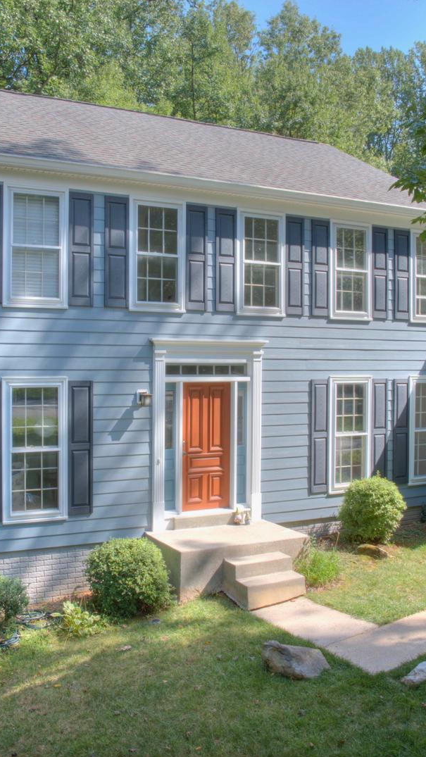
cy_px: 379
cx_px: 160
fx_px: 703
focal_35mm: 35
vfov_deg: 56.6
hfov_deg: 33.6
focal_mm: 12.3
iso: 100
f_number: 10
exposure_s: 1/30
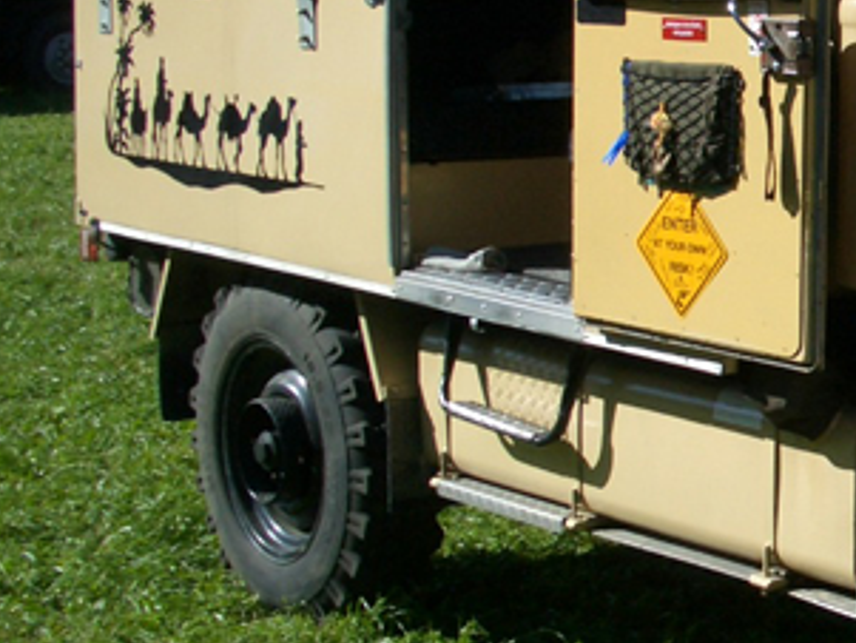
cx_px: 1047
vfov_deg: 15.9
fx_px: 2301
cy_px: 273
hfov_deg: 19.7
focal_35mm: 93
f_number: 4.3
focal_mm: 5.8
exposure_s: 1/500
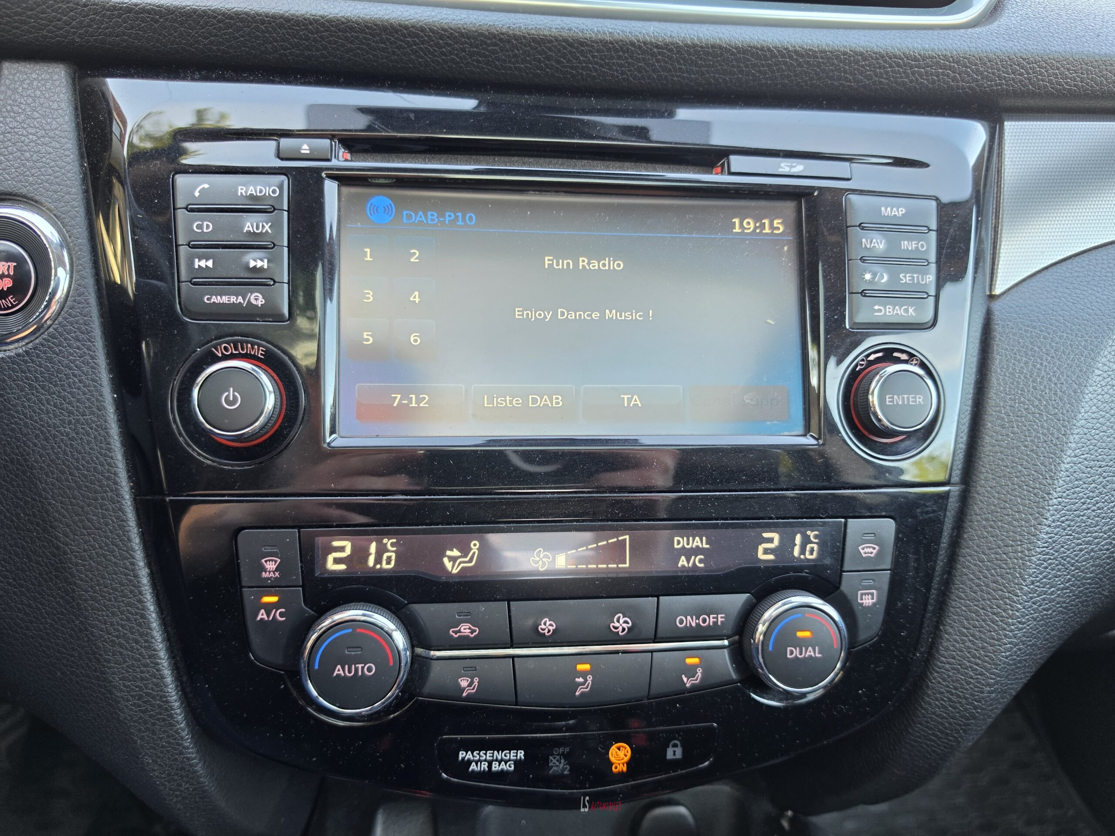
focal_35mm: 23
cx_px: 558
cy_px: 418
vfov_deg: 58.9
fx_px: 741
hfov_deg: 73.9
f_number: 1.4
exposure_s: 1/100
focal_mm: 6.5
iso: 80
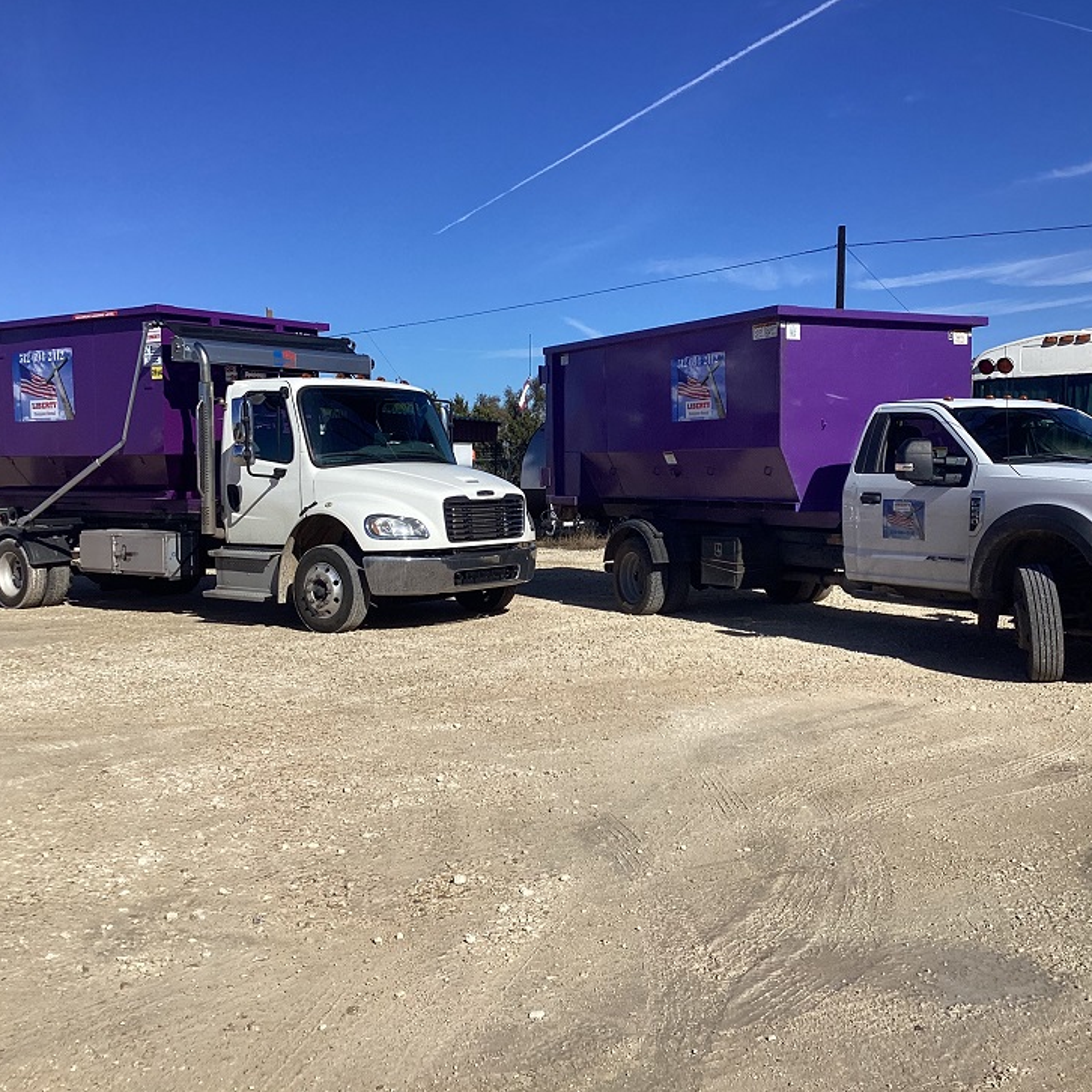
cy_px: 542
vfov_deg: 44.9
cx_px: 599
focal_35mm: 37
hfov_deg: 44.9
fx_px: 1321
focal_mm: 3.3
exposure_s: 1/2398
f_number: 2.4
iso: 25
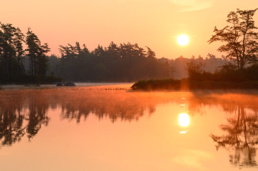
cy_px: 35
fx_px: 960
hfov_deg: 15.2
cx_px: 44
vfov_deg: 10.2
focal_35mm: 134
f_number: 8
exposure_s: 1/1000
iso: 800
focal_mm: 70
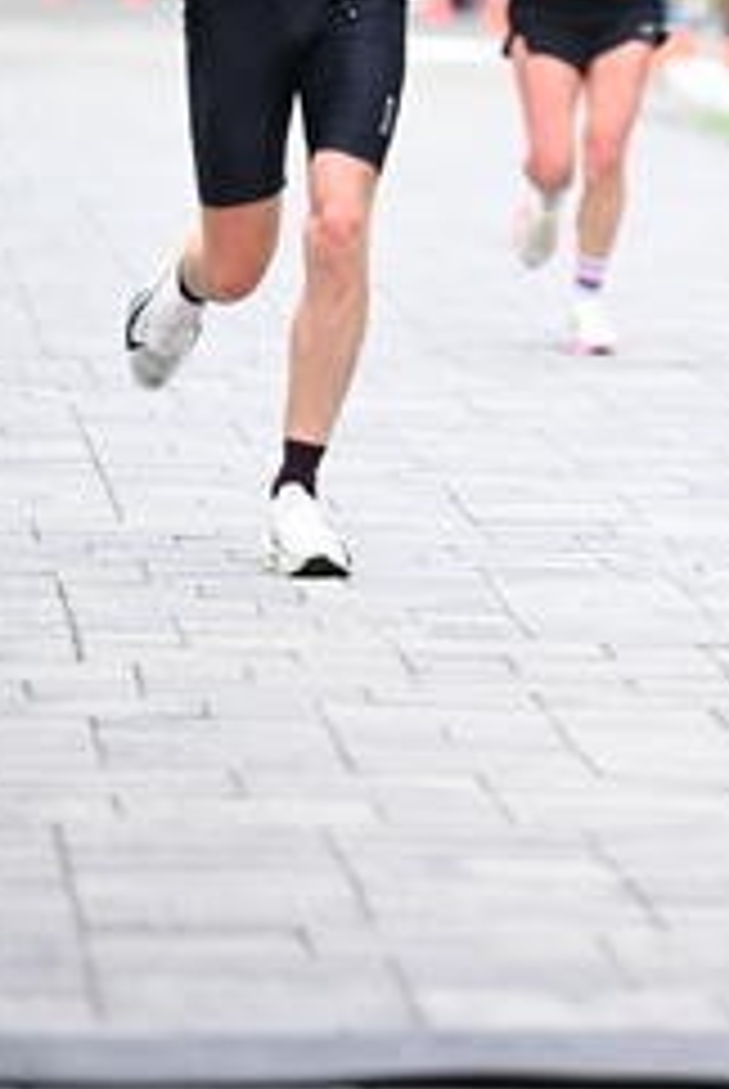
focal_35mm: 352
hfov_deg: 3.9
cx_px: 650
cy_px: 81
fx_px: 10661
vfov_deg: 5.8
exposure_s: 1/1600
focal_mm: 155
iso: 1250
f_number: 2.8
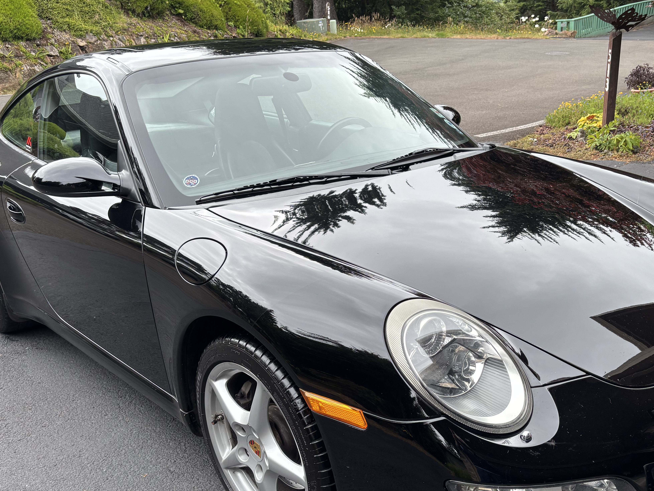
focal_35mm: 38
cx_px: 371
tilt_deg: -29.1
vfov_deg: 37.3
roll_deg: +3.4
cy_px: 331
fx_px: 718
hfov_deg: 48.8
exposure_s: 1/865
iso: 50
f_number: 1.6
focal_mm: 5.96
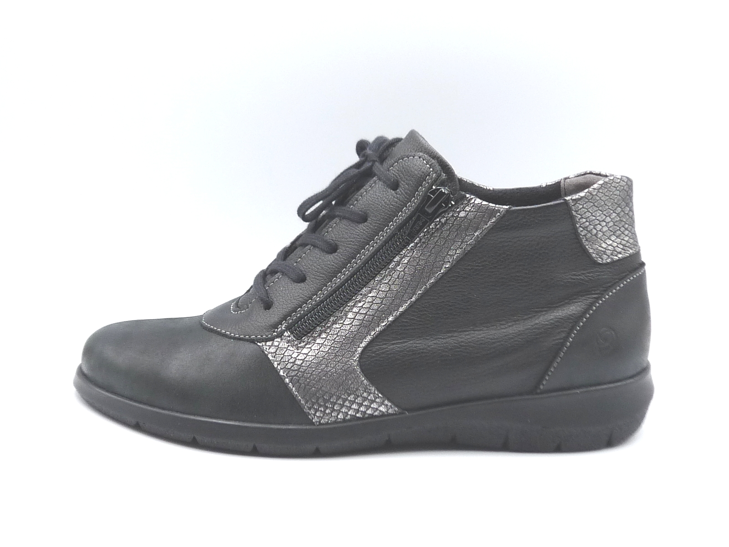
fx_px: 1032
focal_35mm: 49
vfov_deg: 29.7
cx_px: 364
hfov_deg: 38.9
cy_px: 274
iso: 100
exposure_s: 1/160
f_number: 4
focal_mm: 4.8
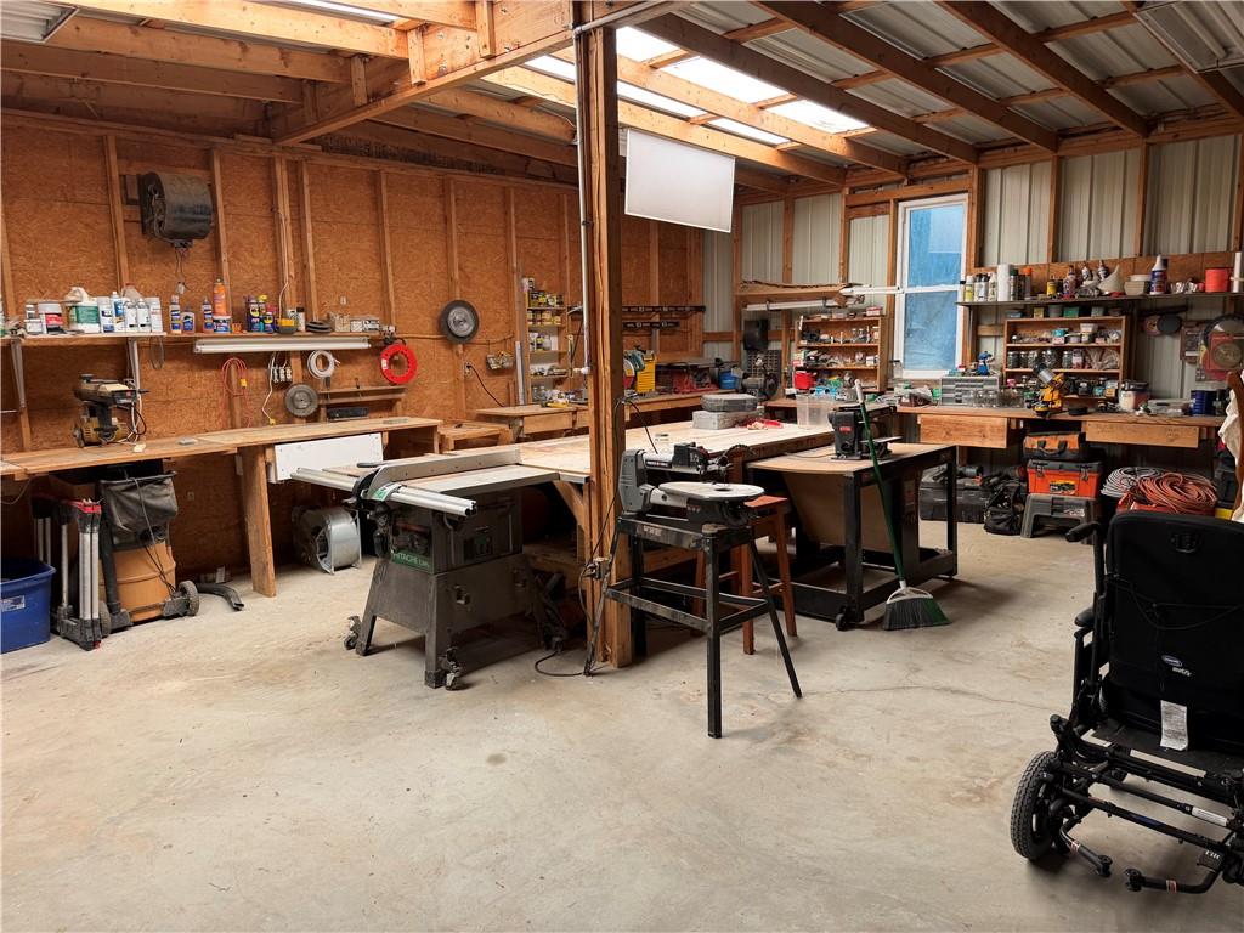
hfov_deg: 71.6
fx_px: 862
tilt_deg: -9.0
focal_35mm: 24
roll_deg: +2.2
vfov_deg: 56.8
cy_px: 466
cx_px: 622
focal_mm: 6.76
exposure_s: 1/121
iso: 64
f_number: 1.78
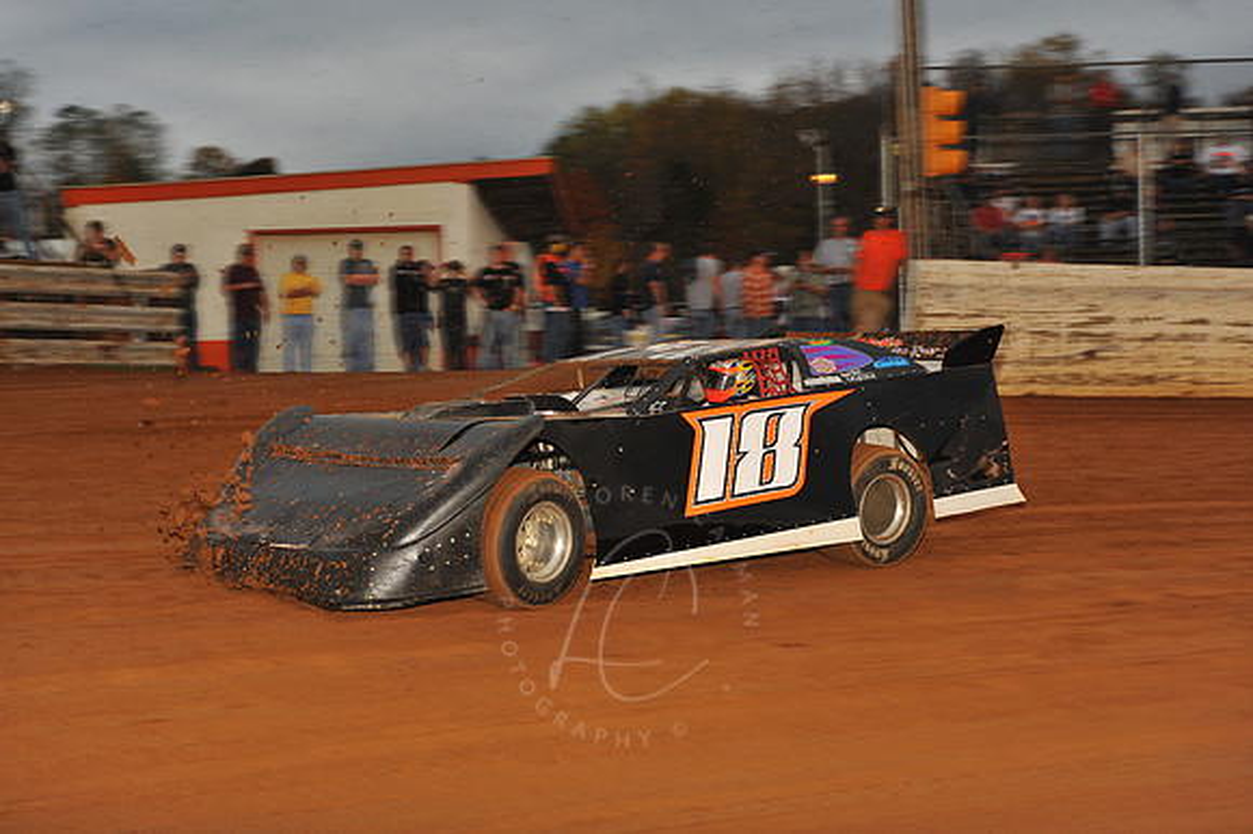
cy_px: 417
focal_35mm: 70
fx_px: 2435
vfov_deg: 19.4
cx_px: 626
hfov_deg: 28.9
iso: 800
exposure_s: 1/320
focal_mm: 70
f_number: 7.1
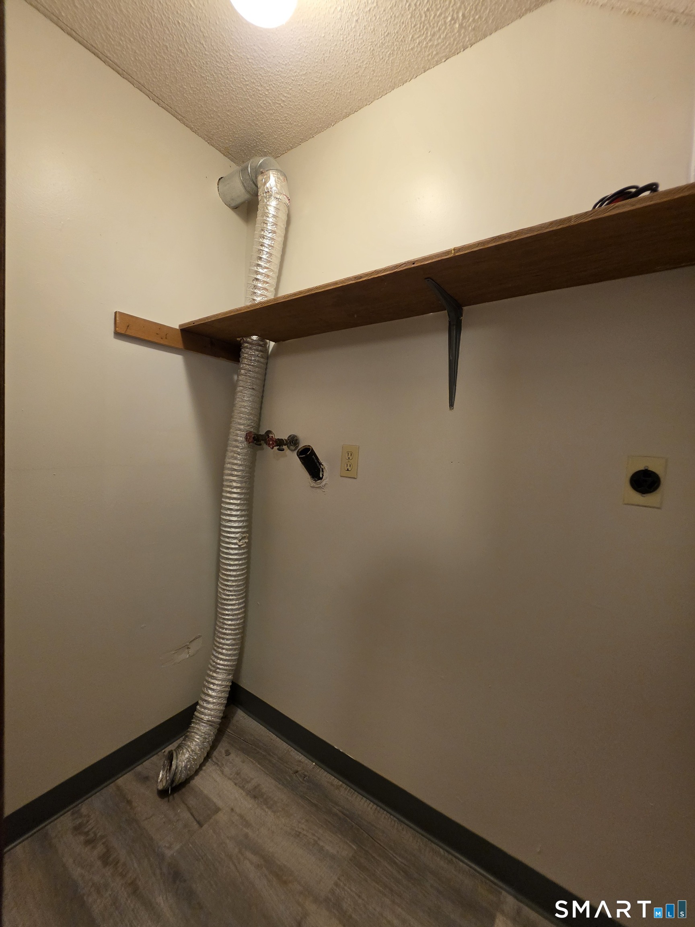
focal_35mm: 13
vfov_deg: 106.2
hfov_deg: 89.9
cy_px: 464
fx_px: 348
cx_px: 348
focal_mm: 2.2
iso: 250
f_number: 1.9
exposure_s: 1/60
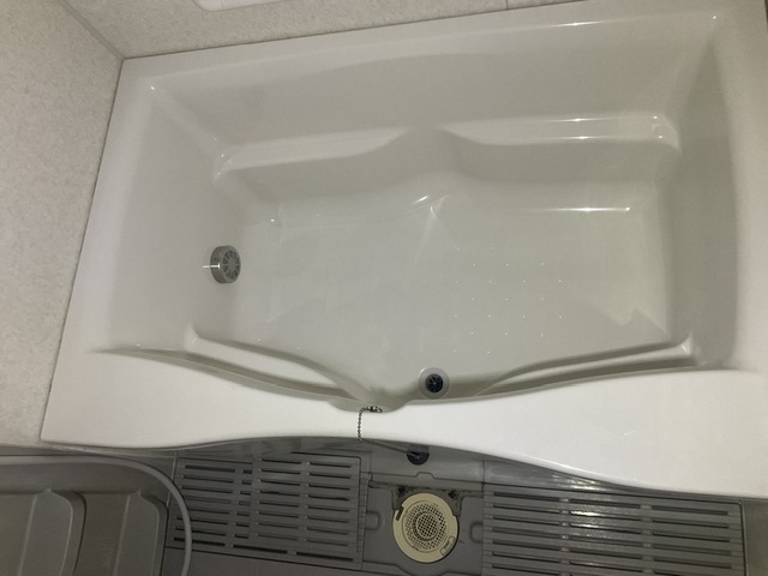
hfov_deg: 61.7
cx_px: 384
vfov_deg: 48.2
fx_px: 643
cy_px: 288
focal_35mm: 29
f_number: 1.8
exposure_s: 1/40
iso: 200
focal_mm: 3
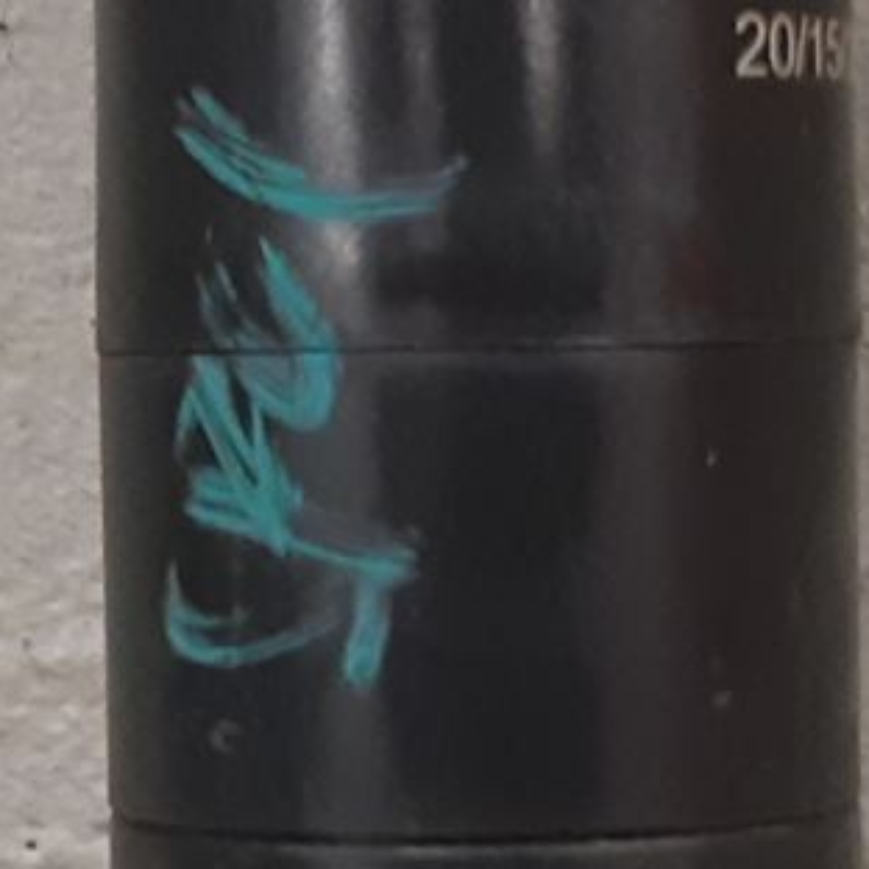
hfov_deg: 11.6
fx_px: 4289
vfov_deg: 11.5
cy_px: 624
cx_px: 437
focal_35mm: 151
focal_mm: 3.93
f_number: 1.7
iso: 200
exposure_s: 1/50
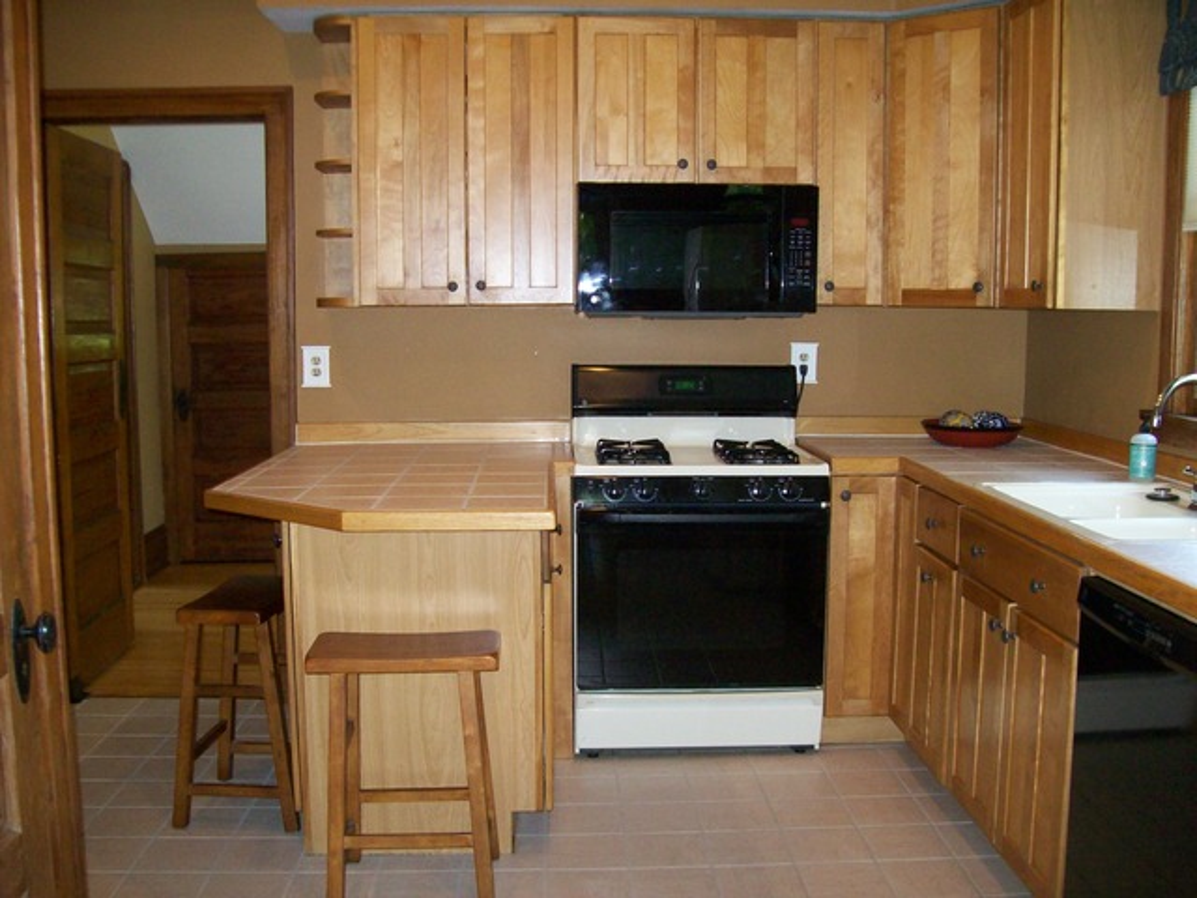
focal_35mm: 36
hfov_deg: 51.4
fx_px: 1245
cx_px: 598
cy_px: 449
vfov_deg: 39.7
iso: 200
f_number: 2.7
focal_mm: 6
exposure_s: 1/64
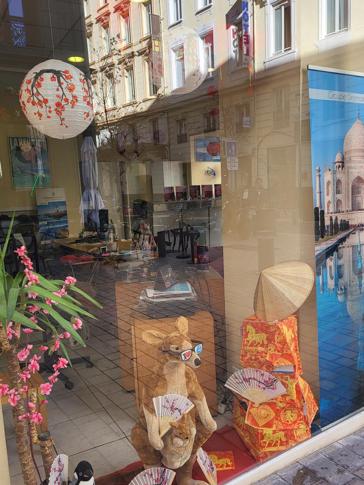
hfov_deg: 45.4
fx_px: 435
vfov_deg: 58.3
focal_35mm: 31
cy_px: 249
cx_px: 171
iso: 40
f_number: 1.8
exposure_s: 1/194
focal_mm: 5.4
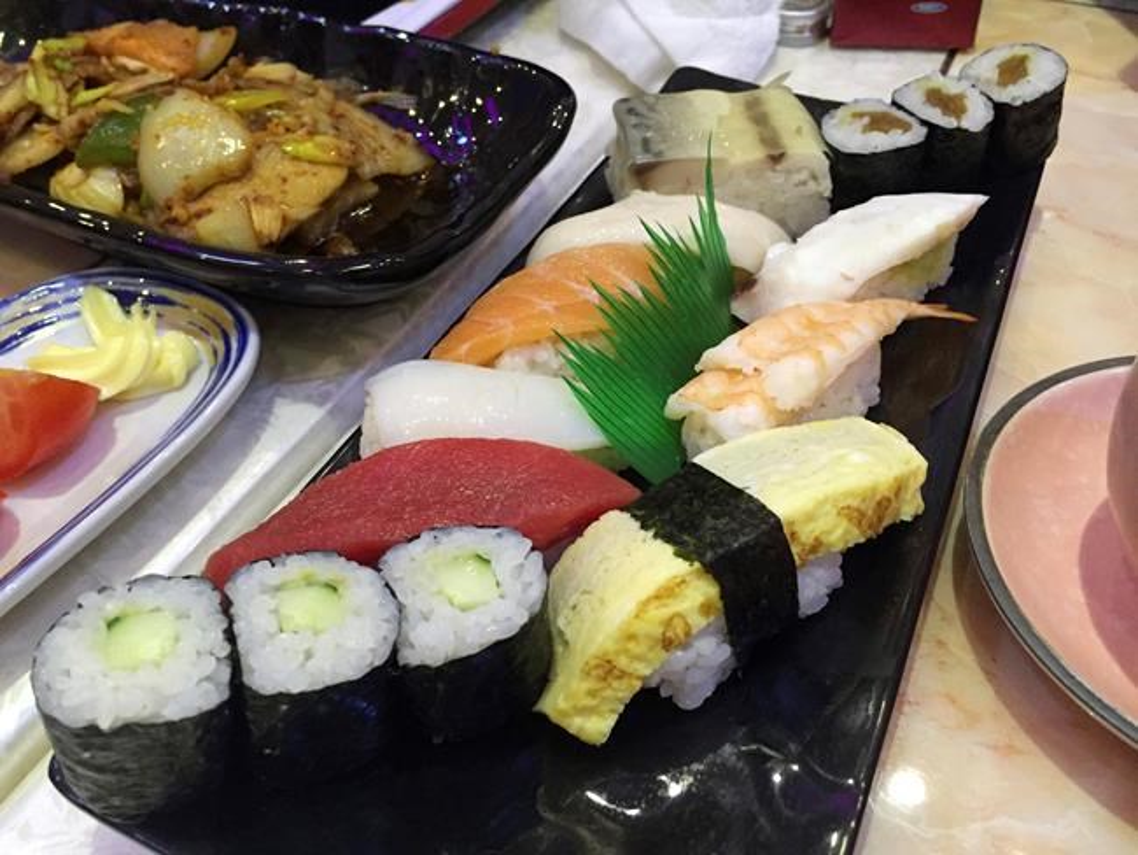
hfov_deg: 61.6
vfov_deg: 48.3
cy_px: 428
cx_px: 569
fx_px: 954
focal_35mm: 29
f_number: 2.2
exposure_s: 1/20
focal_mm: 4.15
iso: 250
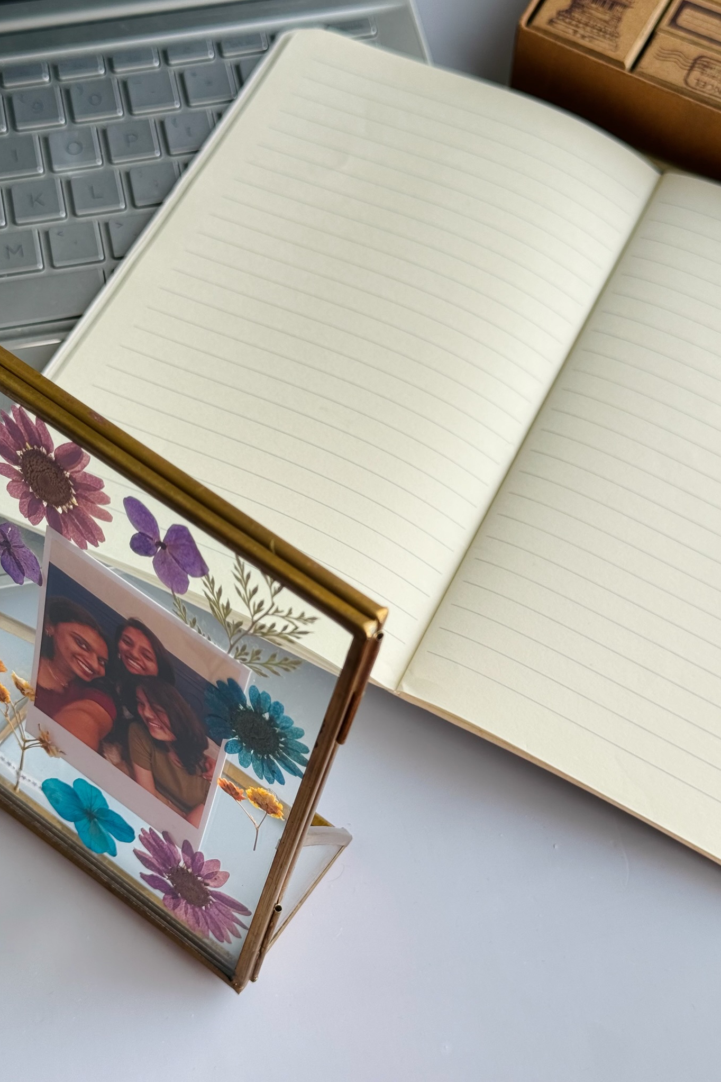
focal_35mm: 50
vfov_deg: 39.6
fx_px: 1502
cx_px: 340
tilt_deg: -65.0
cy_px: 541
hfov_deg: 27.0
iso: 80
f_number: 1.78
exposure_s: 1/164
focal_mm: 6.86
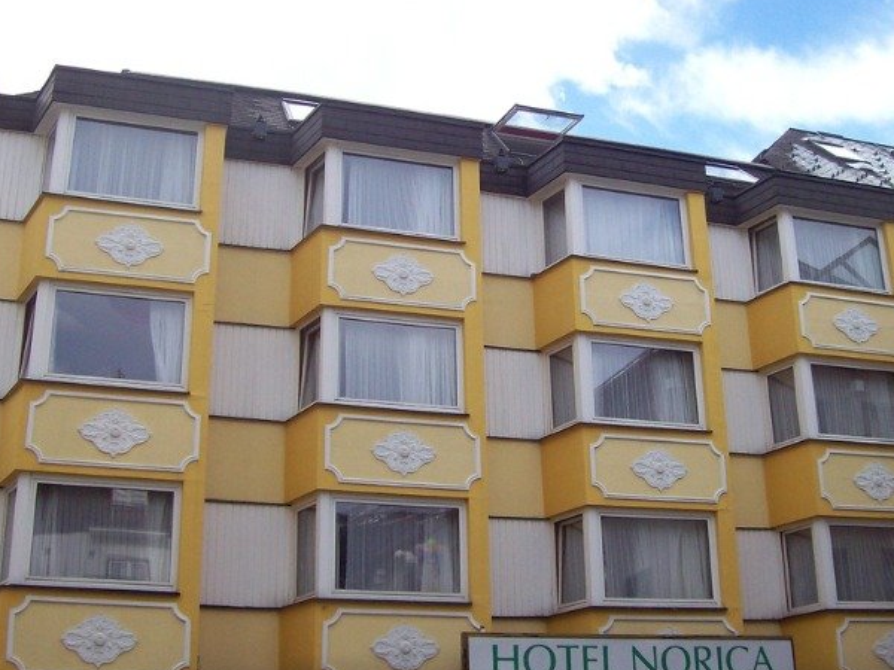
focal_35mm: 48
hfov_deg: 39.6
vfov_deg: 30.3
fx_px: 1240
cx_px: 513
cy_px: 337
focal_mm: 6
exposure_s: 1/706
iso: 80
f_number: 2.7
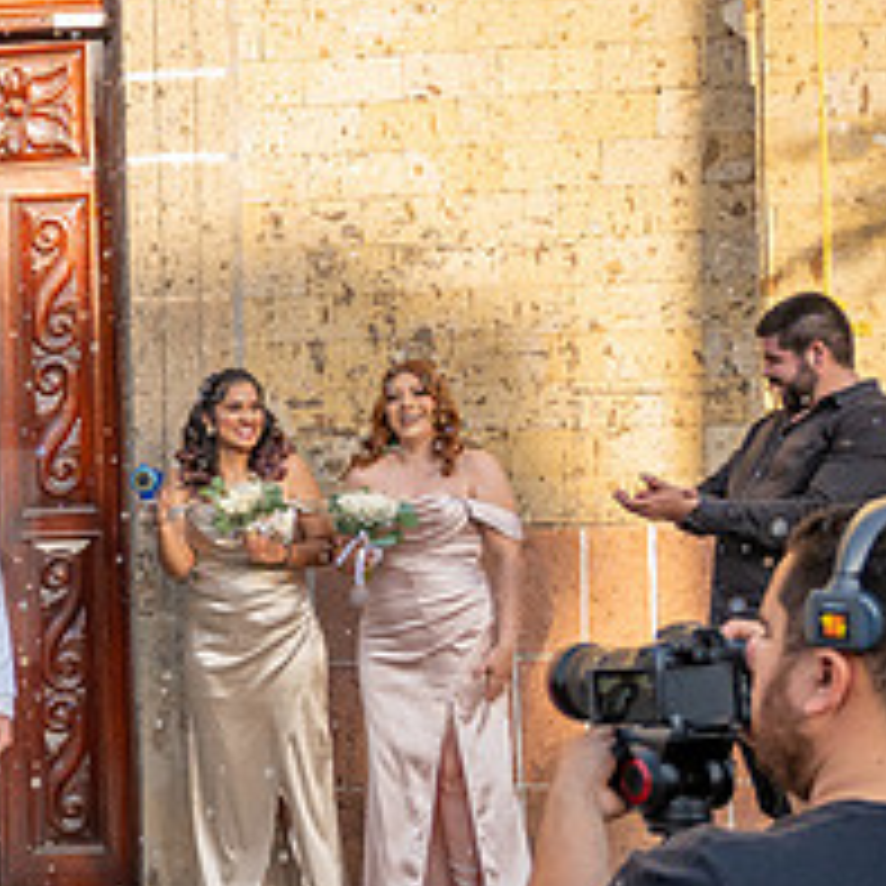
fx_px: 2027
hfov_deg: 21.6
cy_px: 555
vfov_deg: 24.6
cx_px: -342
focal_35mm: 70
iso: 1000
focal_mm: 28
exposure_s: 1/1600
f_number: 4
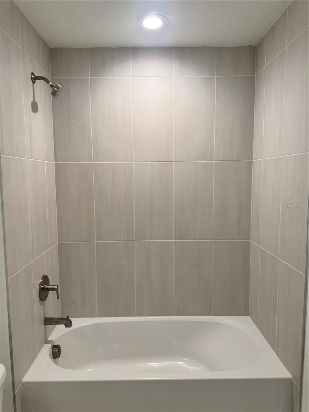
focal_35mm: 24
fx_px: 286
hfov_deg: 56.8
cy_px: 206
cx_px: 154
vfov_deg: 71.6
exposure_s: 1/120
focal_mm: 6.76
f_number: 1.78
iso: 125
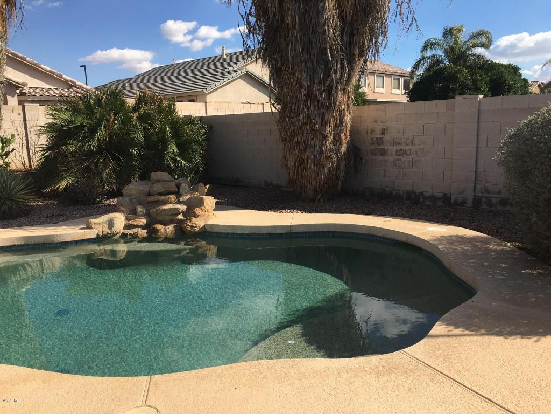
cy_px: 207
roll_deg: +1.3
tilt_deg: -8.4
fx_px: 462
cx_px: 276
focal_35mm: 29
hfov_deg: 61.7
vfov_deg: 48.2
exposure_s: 1/1603
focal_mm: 4.15
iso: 25
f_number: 2.2
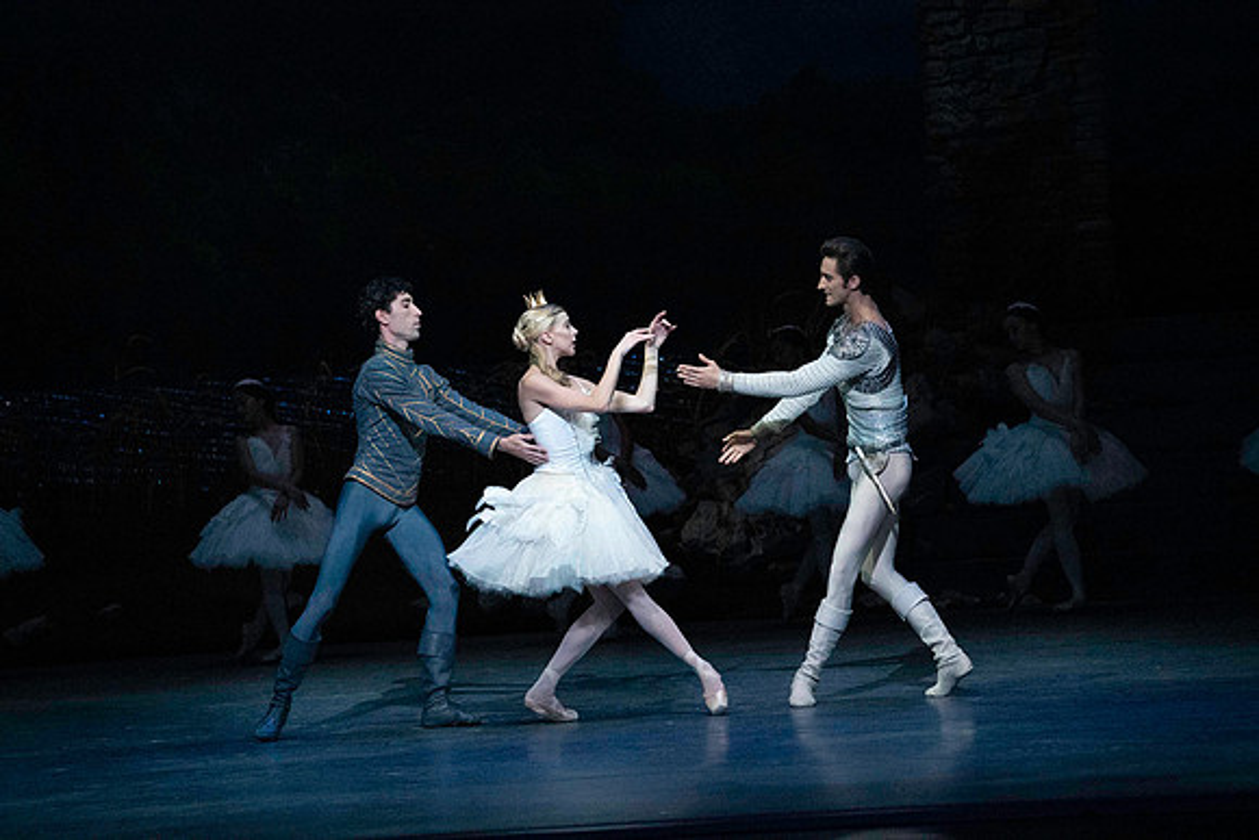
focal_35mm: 194
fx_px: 6786
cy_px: 420
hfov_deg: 10.6
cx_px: 630
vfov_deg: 7.1
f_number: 5
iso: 25600
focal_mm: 194
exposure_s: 1/400
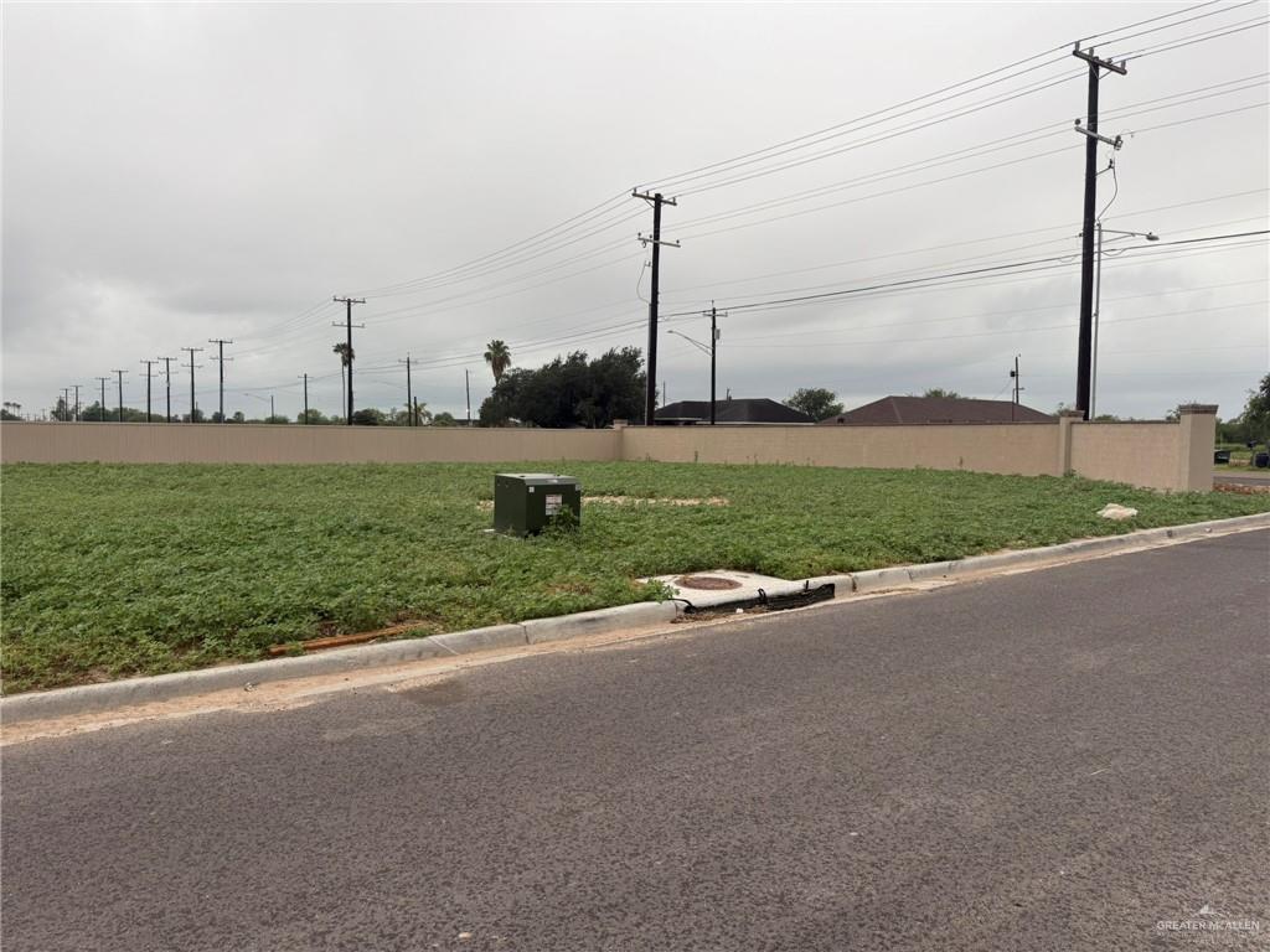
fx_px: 881
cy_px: 476
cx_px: 635
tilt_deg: -2.8
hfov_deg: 71.6
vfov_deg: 56.8
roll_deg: -0.5
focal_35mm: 24
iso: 100
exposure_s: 1/121
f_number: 1.78
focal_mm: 6.76
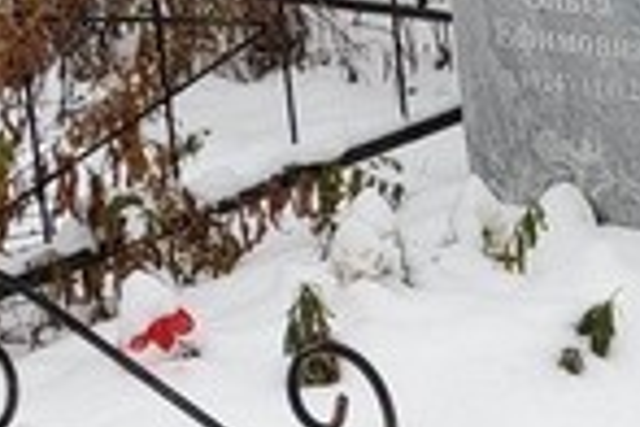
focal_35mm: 188
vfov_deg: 7.3
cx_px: 1023
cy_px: 235
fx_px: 3342
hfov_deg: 10.5
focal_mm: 4.77
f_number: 1.75
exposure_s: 1/409
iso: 112
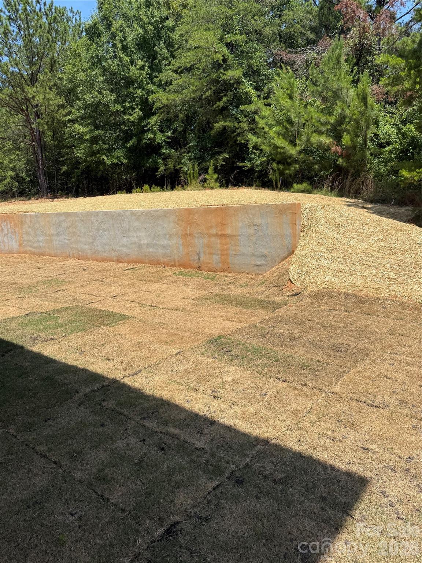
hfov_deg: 56.8
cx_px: 211
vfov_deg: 71.6
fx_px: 390
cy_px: 282
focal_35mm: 24
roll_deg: +0.9
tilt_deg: -12.6
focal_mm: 6.76
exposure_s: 1/3953
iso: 80
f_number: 1.78
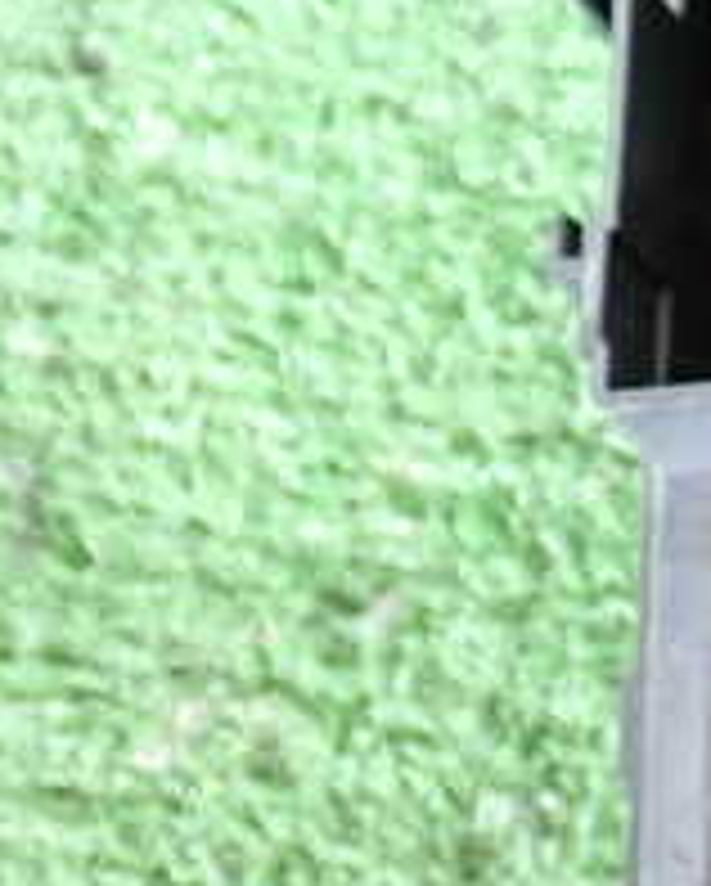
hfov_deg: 13.1
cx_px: 1269
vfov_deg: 17.9
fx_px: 2810
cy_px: 360
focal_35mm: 107
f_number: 2.5
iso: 400
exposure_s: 1/40
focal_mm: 6.37
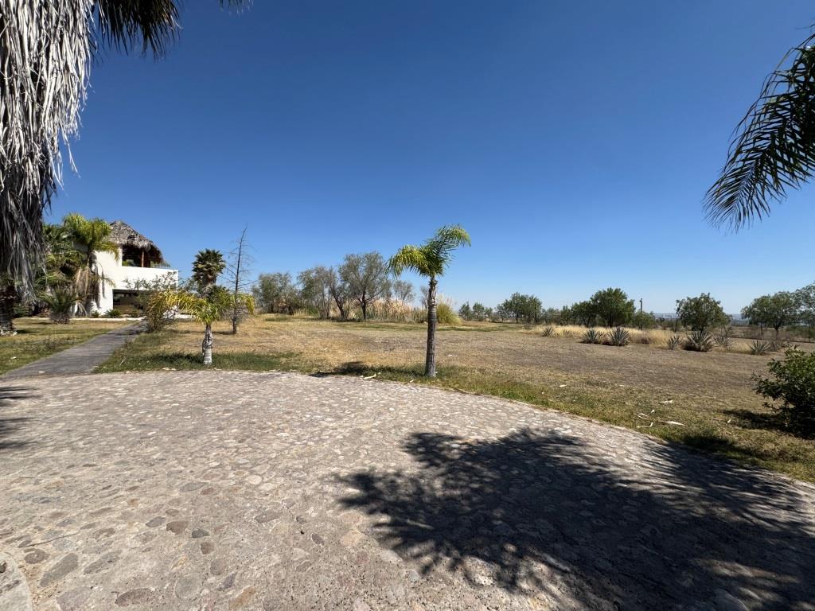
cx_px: 408
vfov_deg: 85.7
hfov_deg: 102.1
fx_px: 330
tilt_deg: +2.9
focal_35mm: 14
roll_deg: +0.4
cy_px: 306
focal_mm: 2.22
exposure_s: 1/3106
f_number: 2.2
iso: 50
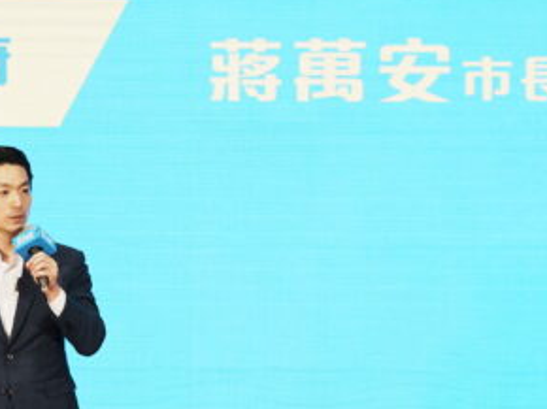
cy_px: 185
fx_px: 3489
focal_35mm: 221
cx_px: 177
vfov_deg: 6.7
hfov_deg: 9.0
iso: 800
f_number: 3.5
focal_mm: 111
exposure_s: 1/160
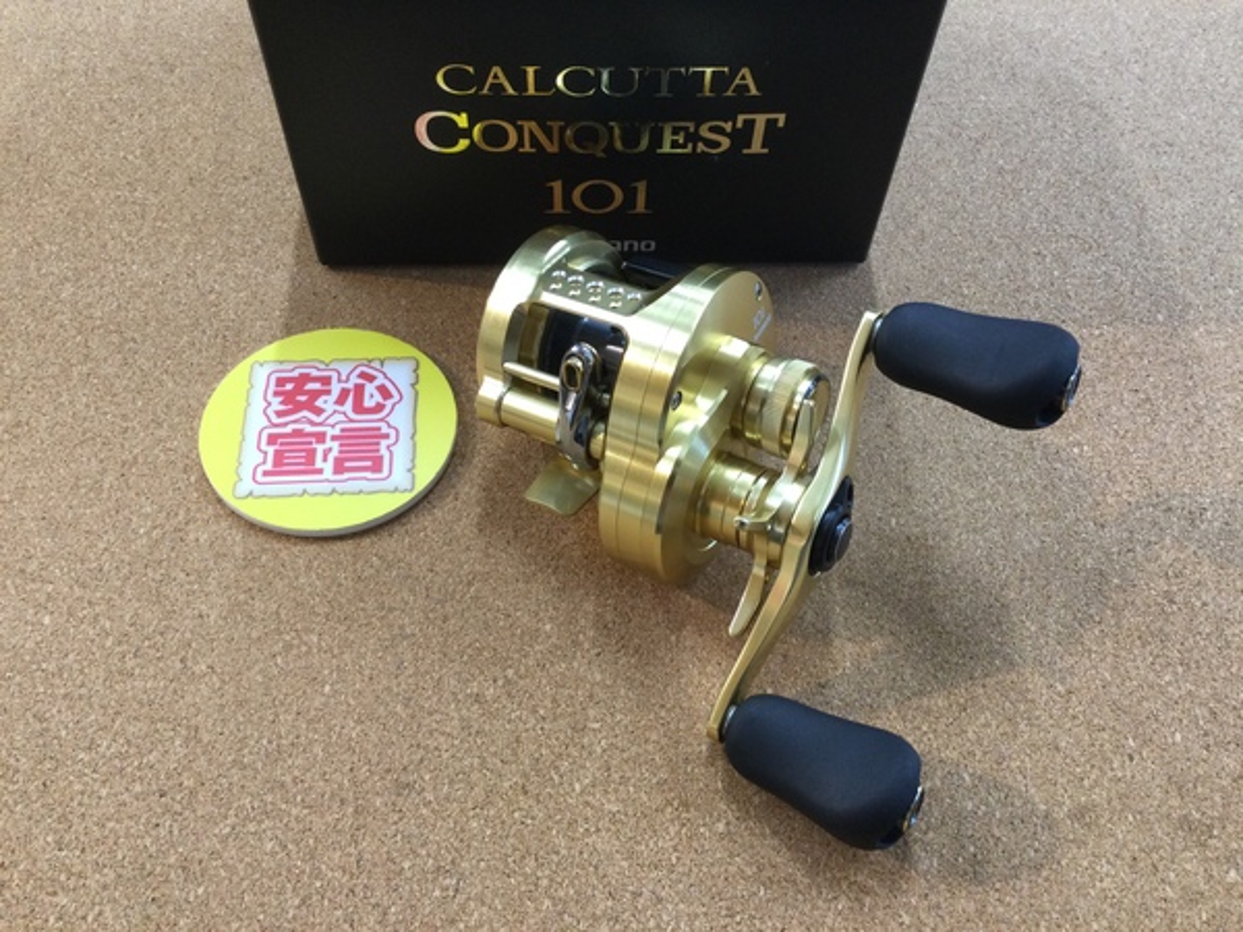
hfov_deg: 58.4
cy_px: 466
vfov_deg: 45.4
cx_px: 622
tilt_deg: -55.9
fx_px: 1113
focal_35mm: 31
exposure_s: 1/30
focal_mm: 3.3
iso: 80
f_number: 2.4
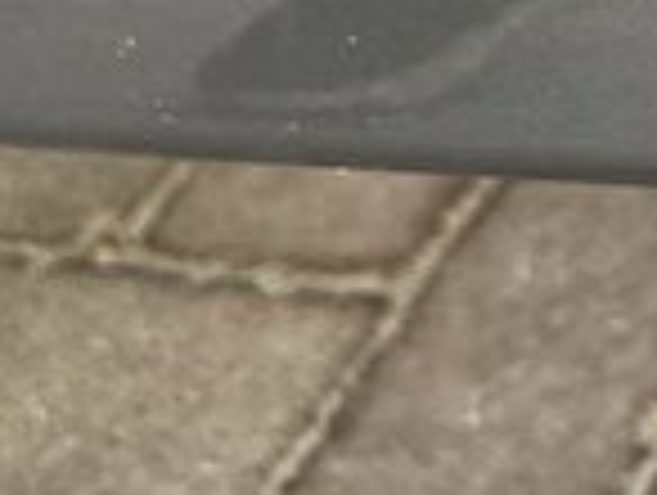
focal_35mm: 135
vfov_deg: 10.1
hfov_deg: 12.4
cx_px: 1422
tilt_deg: -28.5
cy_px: -518
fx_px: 2566
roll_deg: +3.7
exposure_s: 1/121
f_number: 1.6
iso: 64
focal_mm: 5.1
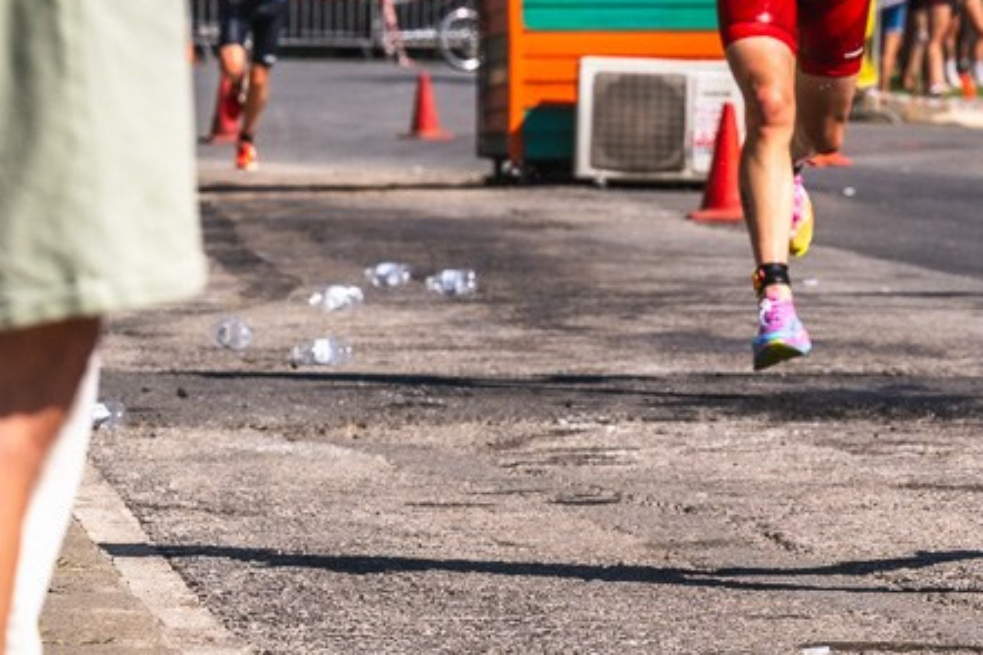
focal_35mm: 363
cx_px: 1215
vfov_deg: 3.8
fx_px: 9911
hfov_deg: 5.6
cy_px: -8
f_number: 8
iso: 250
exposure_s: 1/1600
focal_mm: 125
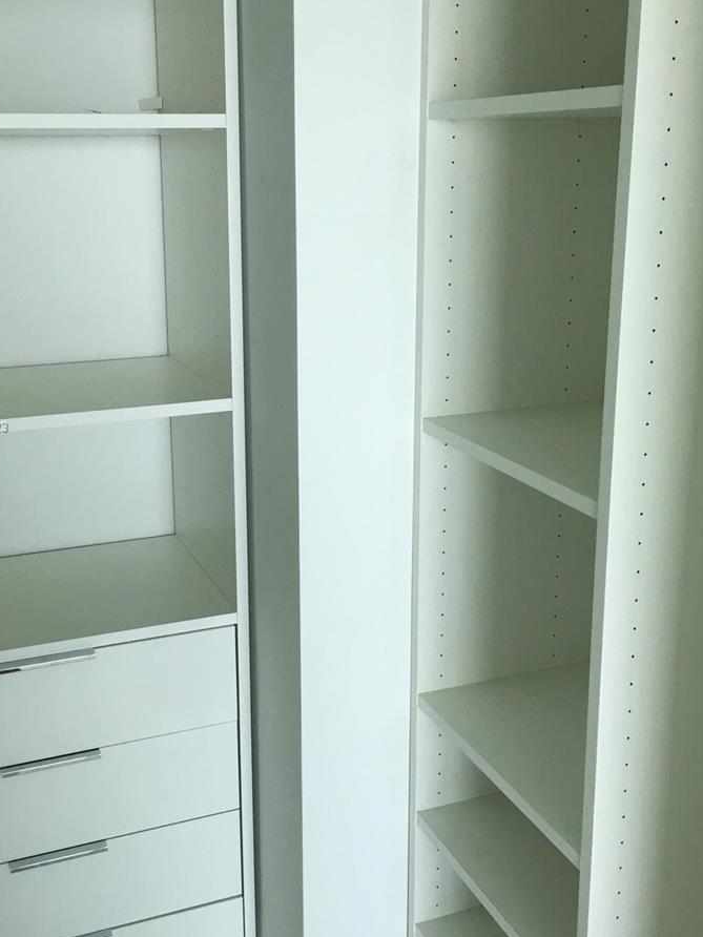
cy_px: 428
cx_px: 288
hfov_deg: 36.7
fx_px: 1056
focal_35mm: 39
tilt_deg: -12.5
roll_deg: -0.4
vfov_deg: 47.8
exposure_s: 1/40
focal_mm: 4.15
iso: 25
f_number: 2.2
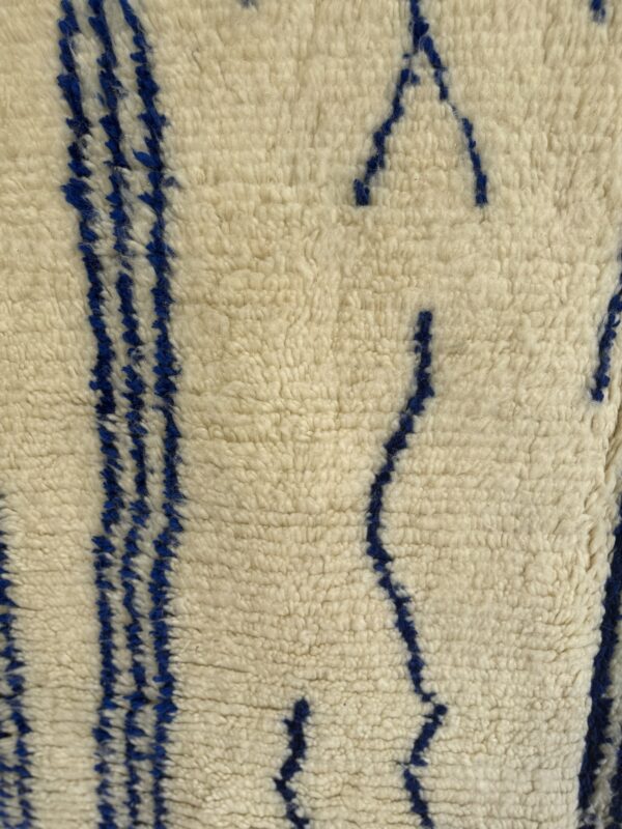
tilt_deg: -17.8
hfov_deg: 56.8
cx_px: 311
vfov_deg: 71.6
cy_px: 414
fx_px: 575
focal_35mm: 24
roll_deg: +0.0
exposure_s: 1/121
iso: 64
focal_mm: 6.76
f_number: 1.78
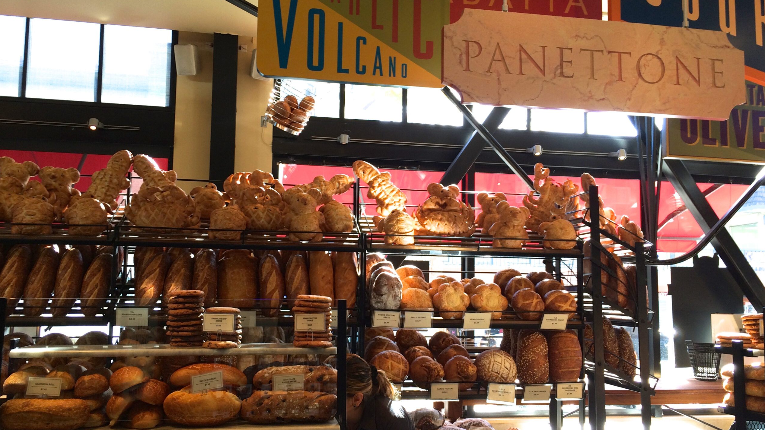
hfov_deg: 59.5
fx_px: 669
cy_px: 229
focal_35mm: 33
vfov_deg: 35.6
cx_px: 380
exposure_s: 1/60
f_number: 2.2
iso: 40
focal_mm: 4.12
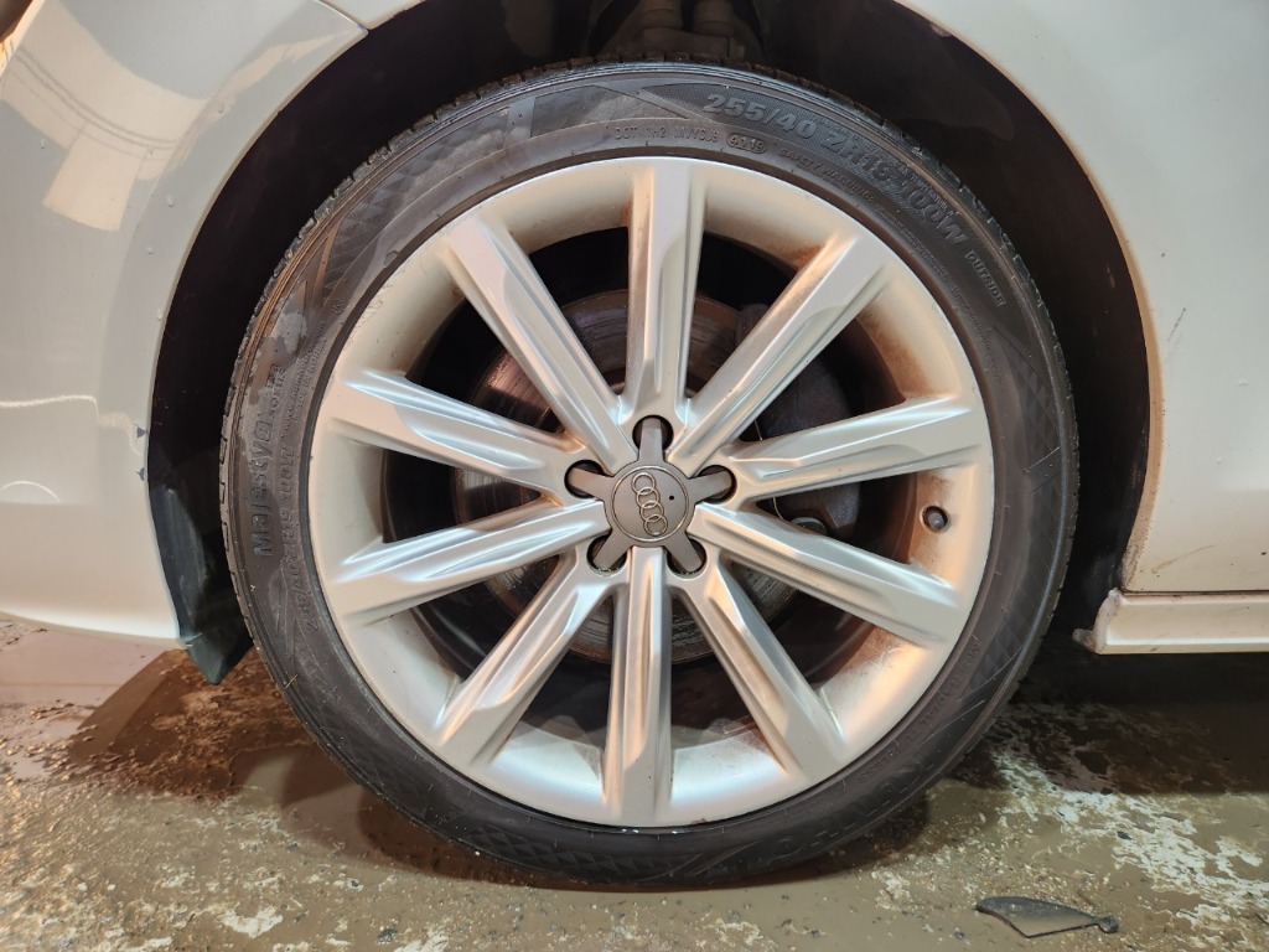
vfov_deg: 58.9
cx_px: 634
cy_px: 476
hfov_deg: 73.9
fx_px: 843
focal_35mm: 23
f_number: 1.8
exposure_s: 1/120
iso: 125
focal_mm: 5.4
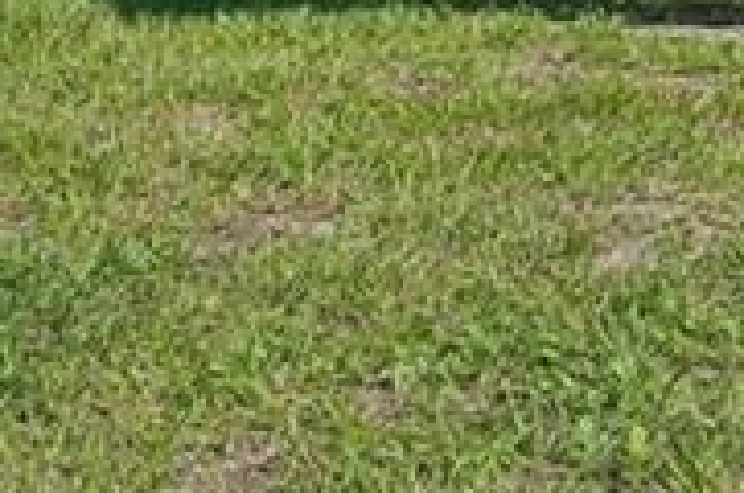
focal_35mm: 119
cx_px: 1336
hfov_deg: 15.0
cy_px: -573
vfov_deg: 10.3
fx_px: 2455
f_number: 8
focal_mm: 14
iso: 50
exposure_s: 1/200
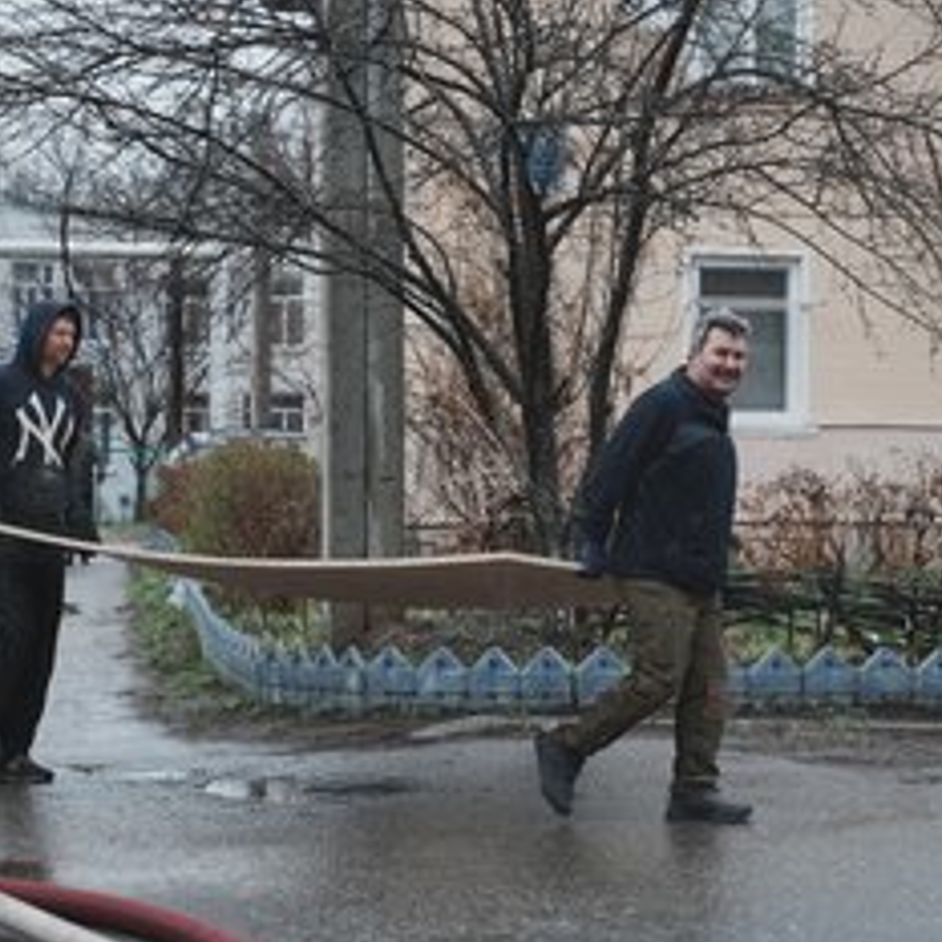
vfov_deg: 19.5
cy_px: 457
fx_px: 2740
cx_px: 671
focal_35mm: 89
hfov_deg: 19.4
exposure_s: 1/250
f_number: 7.1
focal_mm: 61
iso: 400
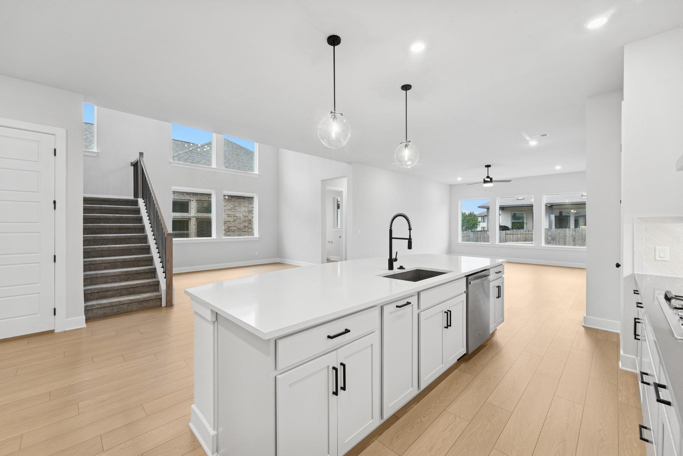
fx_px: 277
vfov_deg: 78.9
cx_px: 342
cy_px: 228
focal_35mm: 15
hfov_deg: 101.9
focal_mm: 14.6
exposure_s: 1/3.33
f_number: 11
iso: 100
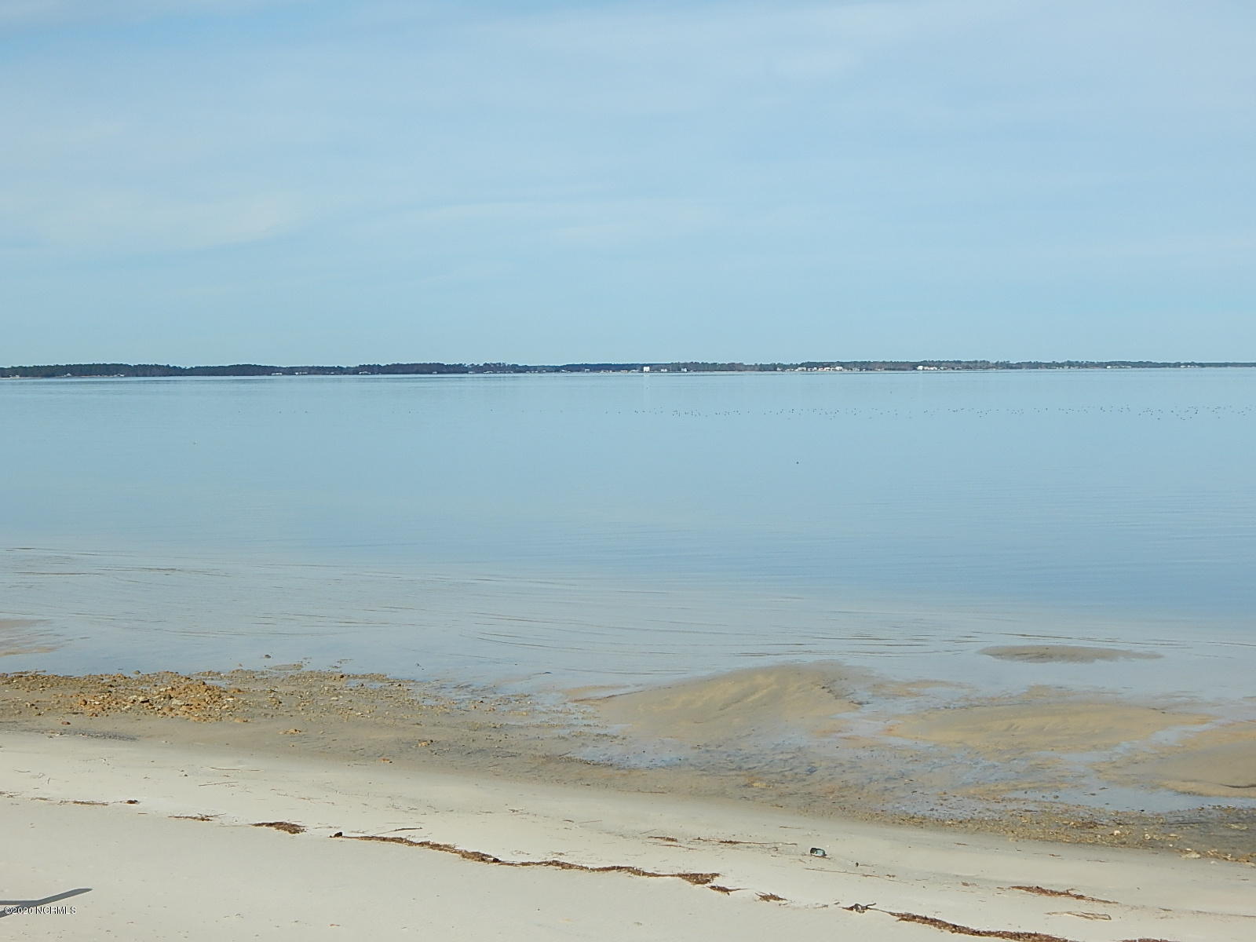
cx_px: 628
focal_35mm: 61
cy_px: 471
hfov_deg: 31.7
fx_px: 2213
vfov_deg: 24.0
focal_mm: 10.9
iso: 125
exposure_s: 1/500
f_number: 7.9
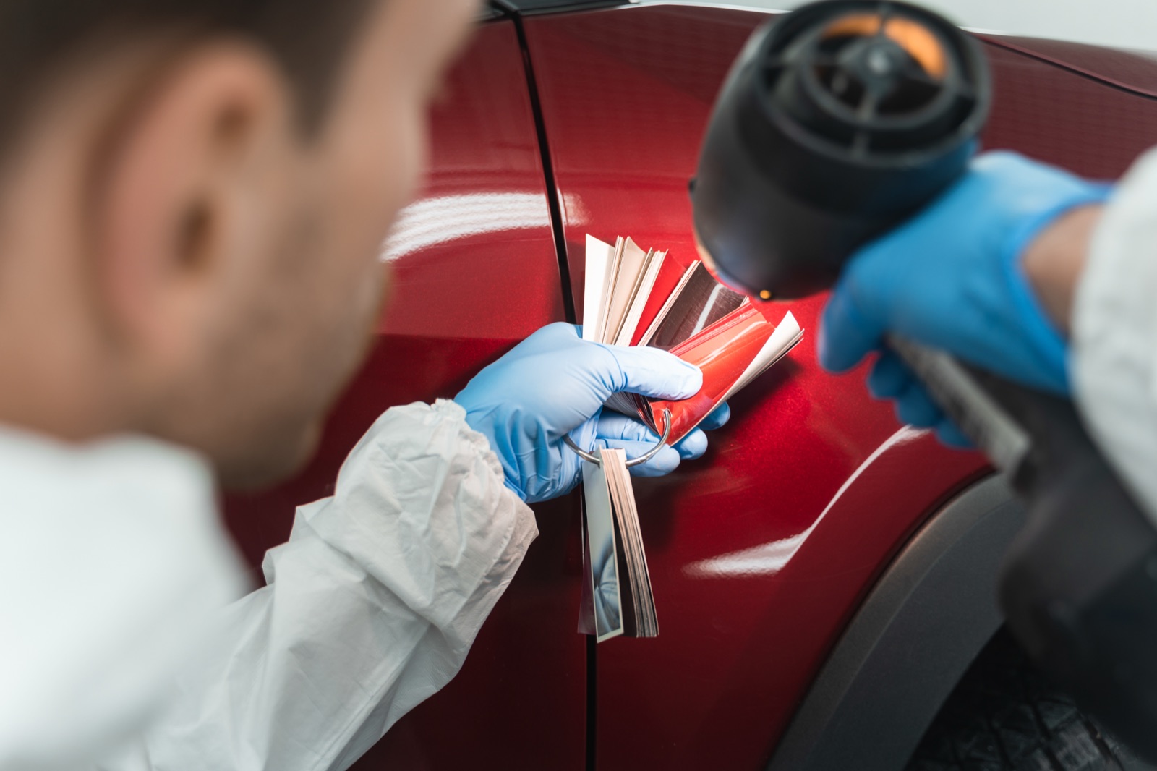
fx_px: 1157
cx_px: 578
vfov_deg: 36.9
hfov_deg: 53.1
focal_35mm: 36
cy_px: 386
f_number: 2.8
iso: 100
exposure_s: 1/100
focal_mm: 36
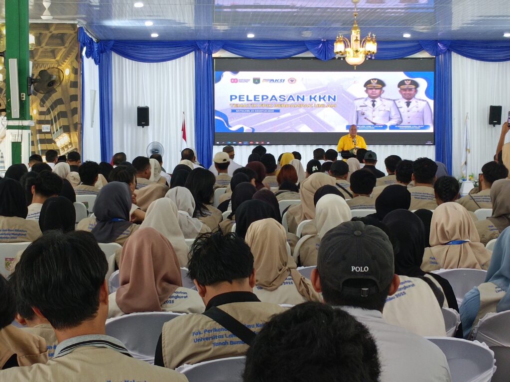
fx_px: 1046
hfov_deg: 27.4
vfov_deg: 20.7
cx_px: 255
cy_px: 191
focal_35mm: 71
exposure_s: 1/50
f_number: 1.79
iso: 712
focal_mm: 4.84
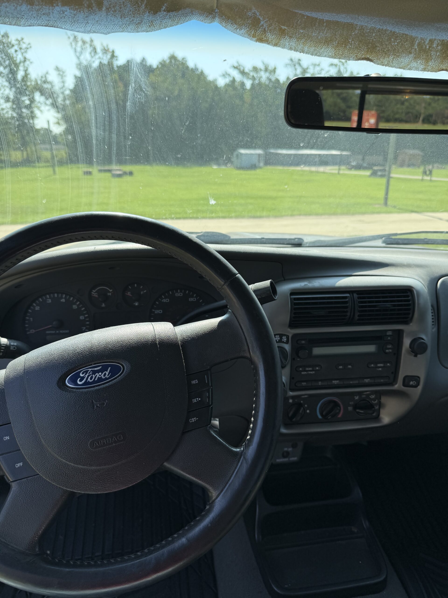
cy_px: 299
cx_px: 224
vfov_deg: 71.6
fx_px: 414
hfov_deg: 56.8
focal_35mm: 24
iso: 80
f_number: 1.78
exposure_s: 1/1230
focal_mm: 6.76
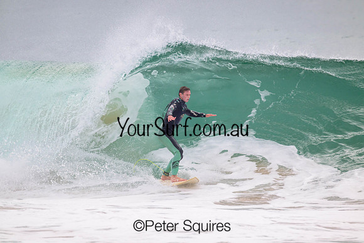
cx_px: 182
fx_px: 8090
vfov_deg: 1.7
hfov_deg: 2.6
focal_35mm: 800
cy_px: 122
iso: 900
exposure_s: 1/2000
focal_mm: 800
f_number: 11
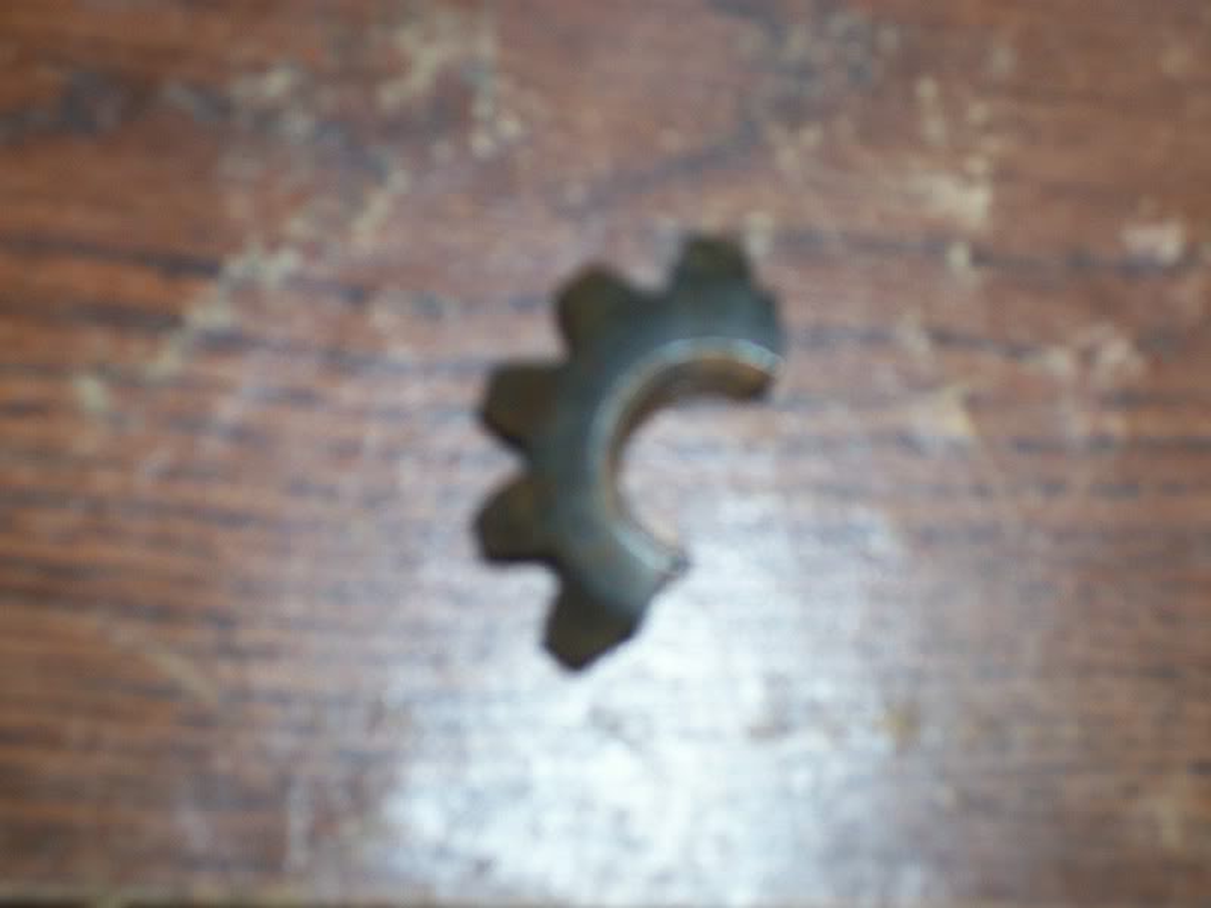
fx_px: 2869
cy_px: 454
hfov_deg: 23.8
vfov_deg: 18.0
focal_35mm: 82
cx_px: 606
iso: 140
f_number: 4
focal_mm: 13.5
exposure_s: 1/147
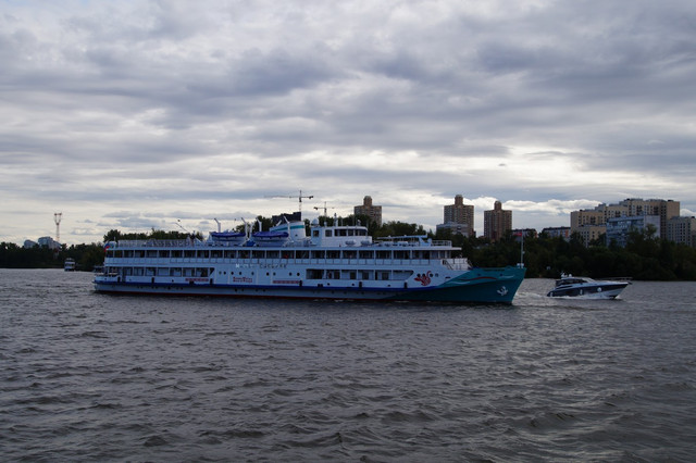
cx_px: 348
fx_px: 812
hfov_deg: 46.4
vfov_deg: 31.9
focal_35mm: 42
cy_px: 232
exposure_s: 1/160
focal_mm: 28
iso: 100
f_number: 10
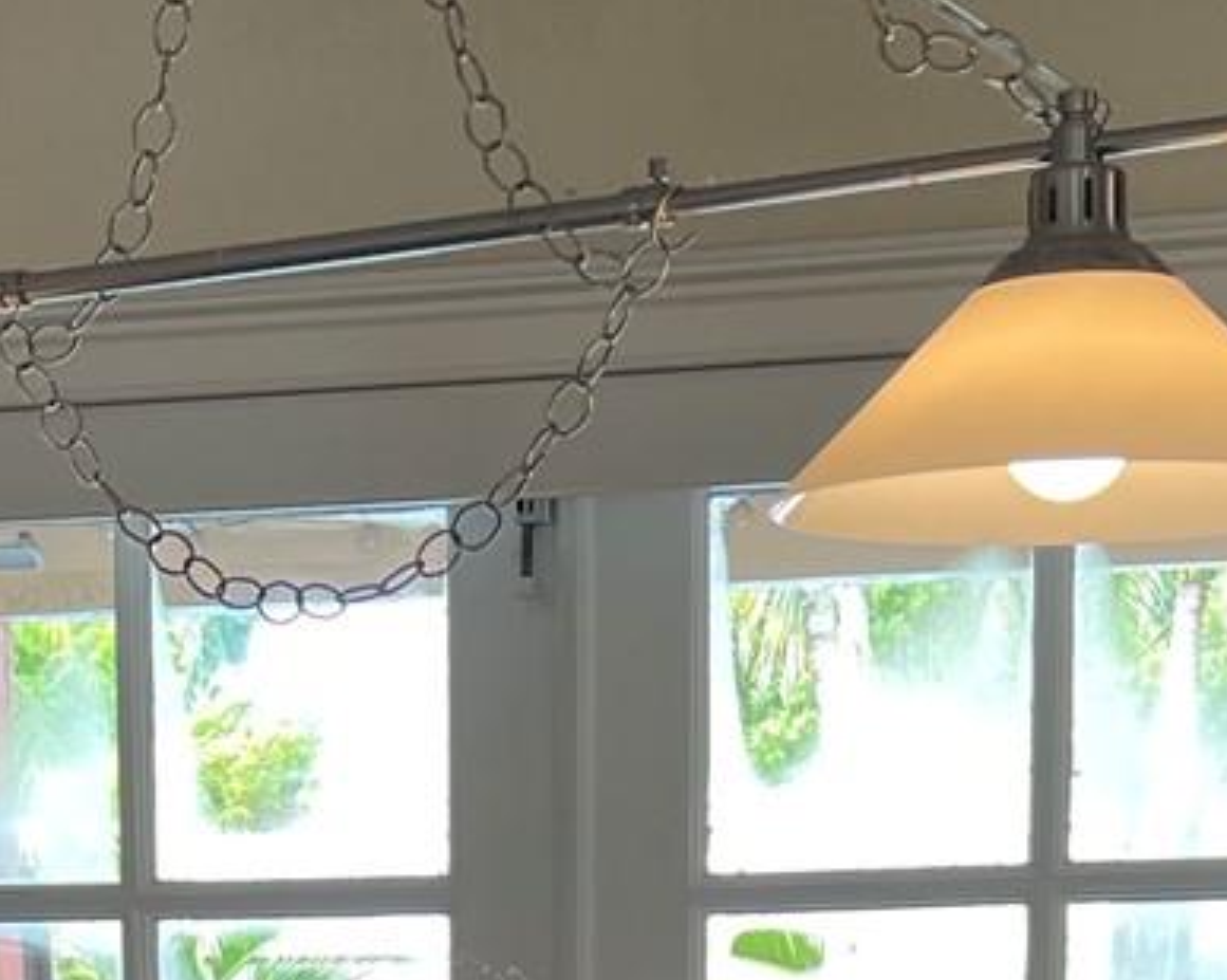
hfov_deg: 18.2
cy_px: 1621
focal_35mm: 105
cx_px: 399
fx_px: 3810
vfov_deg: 13.5
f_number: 1.5
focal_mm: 5.7
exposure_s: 1/120
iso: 64
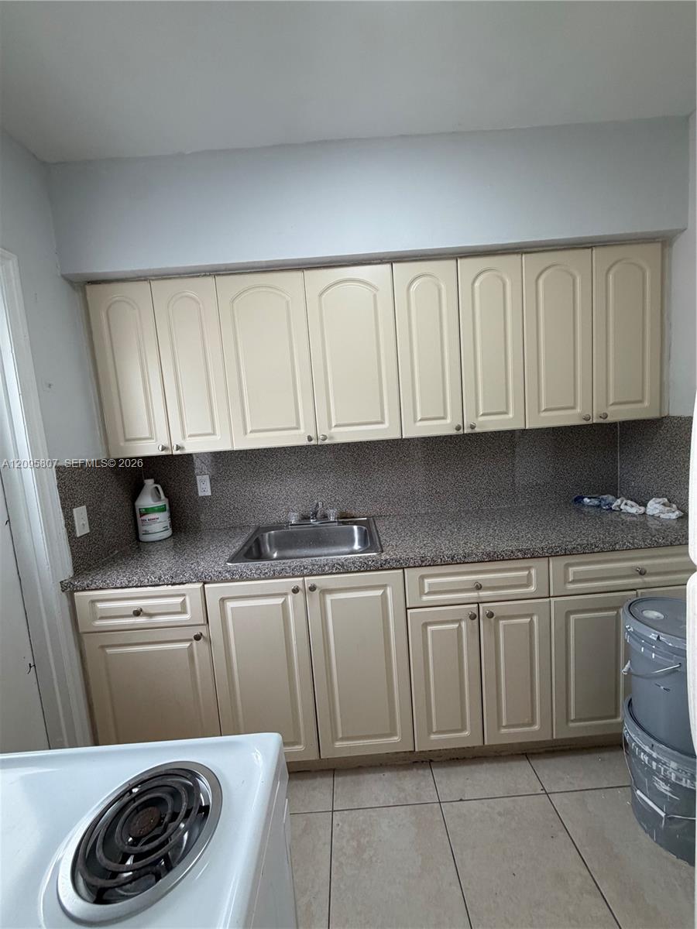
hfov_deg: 85.7
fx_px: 376
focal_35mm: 14
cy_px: 464
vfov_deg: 102.1
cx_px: 348
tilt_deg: -6.1
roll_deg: +4.2
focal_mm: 2.22
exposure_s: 1/121
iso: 125
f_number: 2.2
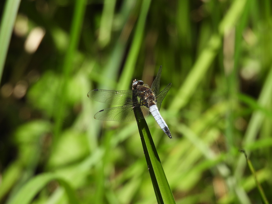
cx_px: 136
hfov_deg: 2.1
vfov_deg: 1.6
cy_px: 102
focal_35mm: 950
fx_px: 7466
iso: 100
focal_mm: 170
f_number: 5.6
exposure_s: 1/320
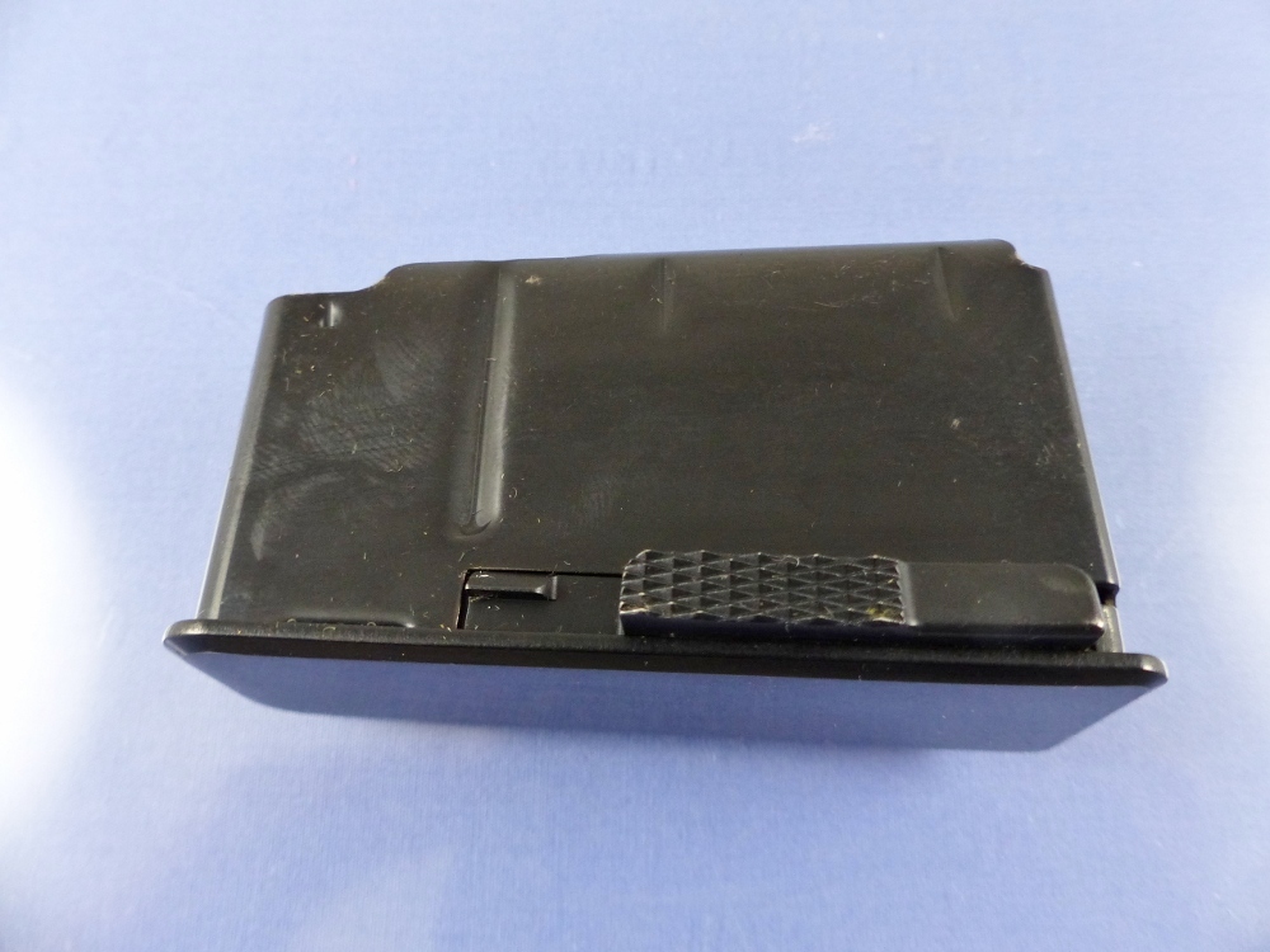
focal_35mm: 25
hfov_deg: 69.4
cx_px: 635
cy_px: 476
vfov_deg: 54.9
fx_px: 917
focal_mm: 4.5
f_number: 2.8
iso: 320
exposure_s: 1/60
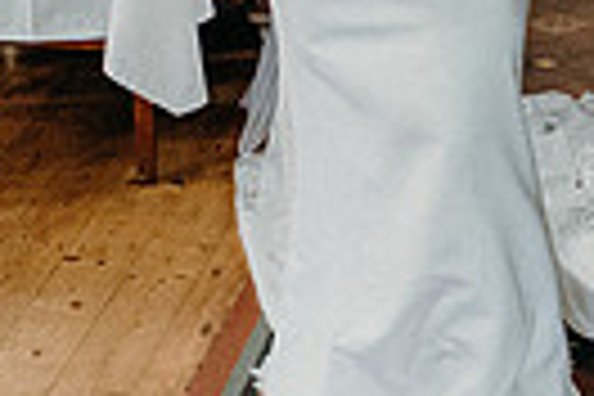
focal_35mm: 158
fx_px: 2607
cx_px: 522
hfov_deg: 12.9
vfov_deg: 8.2
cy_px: -412
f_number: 3.5
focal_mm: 24
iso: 5000
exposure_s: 1/160
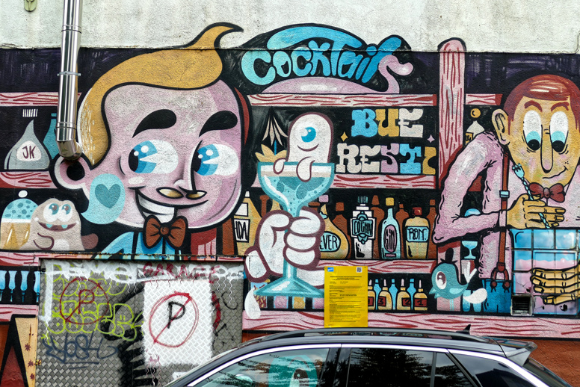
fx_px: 999
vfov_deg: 21.9
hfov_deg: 32.2
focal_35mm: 62
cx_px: 360
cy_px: 183
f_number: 3.3
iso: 125
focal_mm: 17
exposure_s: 1/500
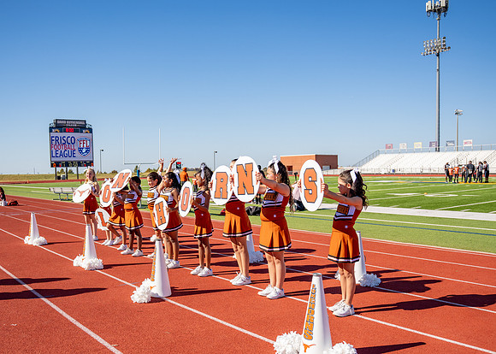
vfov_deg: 41.5
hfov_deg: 56.0
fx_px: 465
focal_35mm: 33
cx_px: 221
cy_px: 214
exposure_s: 1/2000
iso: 100
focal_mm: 24
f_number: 2.8
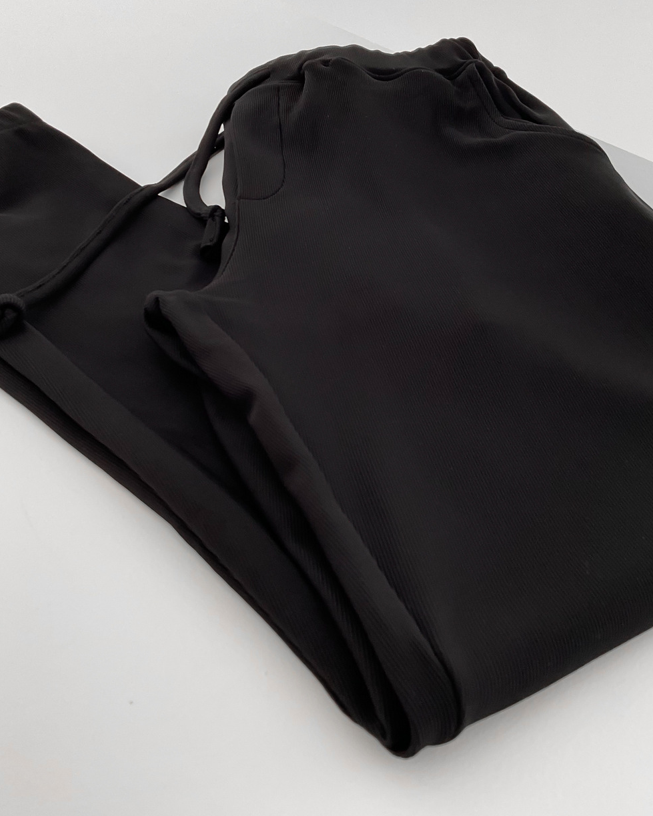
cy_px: 336
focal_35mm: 37
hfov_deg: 40.1
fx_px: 894
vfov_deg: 48.9
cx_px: 324
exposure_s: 1/120
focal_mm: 3
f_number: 1.8
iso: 50
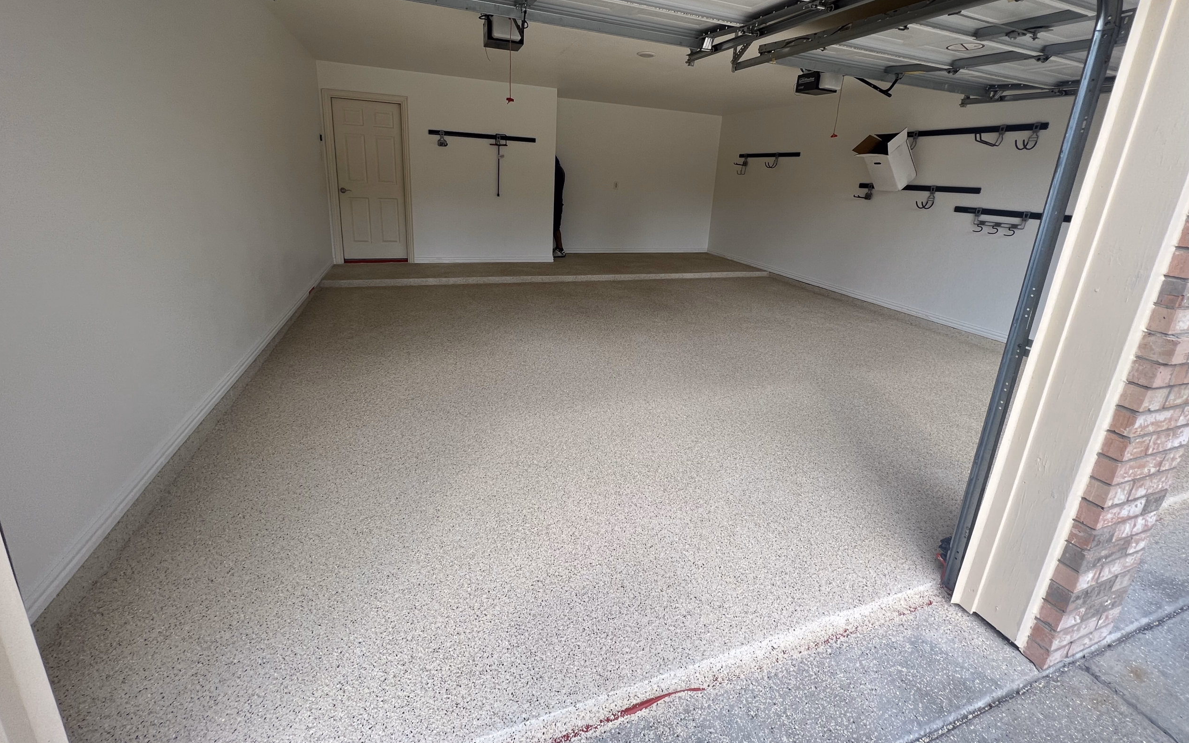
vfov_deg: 77.8
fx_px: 454
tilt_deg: -13.7
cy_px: 300
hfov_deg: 105.3
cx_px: 602
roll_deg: -1.3
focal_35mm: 14
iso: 32
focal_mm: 1.57
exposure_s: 1/273
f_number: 1.8
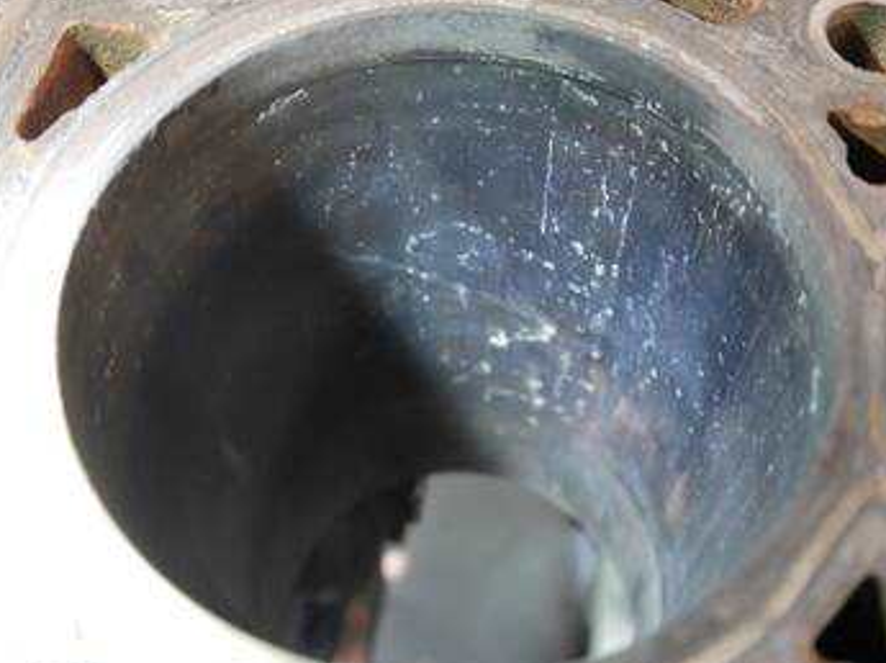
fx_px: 997
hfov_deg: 47.9
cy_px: 362
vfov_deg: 36.7
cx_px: 478
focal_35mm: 39
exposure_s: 1/60
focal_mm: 14
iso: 1600
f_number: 3.5
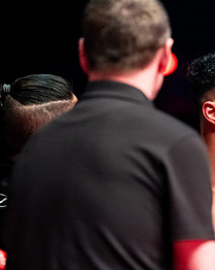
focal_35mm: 312
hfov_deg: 4.9
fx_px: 2486
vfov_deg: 6.2
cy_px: 191
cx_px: 288
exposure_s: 1/1000
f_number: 2.8
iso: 4000
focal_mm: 150
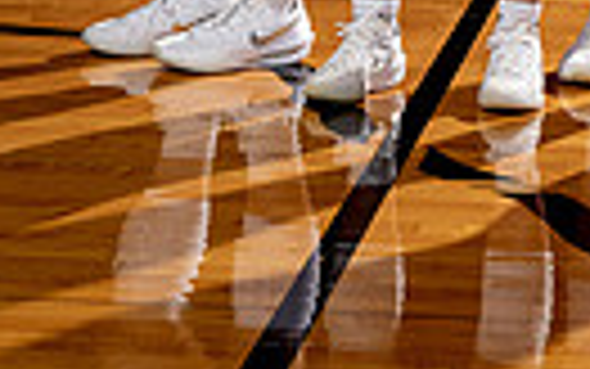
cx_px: 549
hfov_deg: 14.4
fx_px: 2300
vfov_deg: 8.4
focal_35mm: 143
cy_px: -513
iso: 100
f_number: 8
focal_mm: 41
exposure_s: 1/250
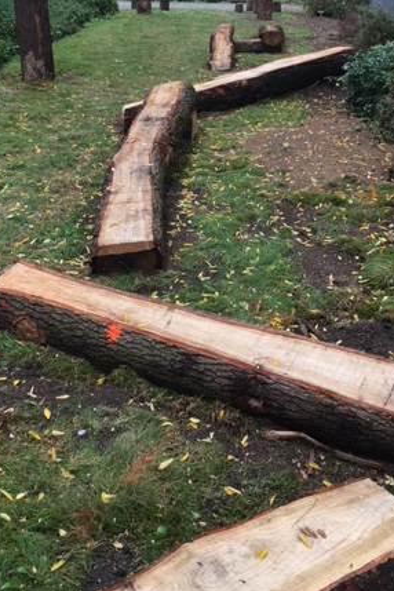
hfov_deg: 29.9
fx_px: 739
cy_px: 242
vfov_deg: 43.4
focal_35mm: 45
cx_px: 204
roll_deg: -1.1
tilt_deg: -22.1
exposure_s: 1/113
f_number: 2.2
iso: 25
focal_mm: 4.15
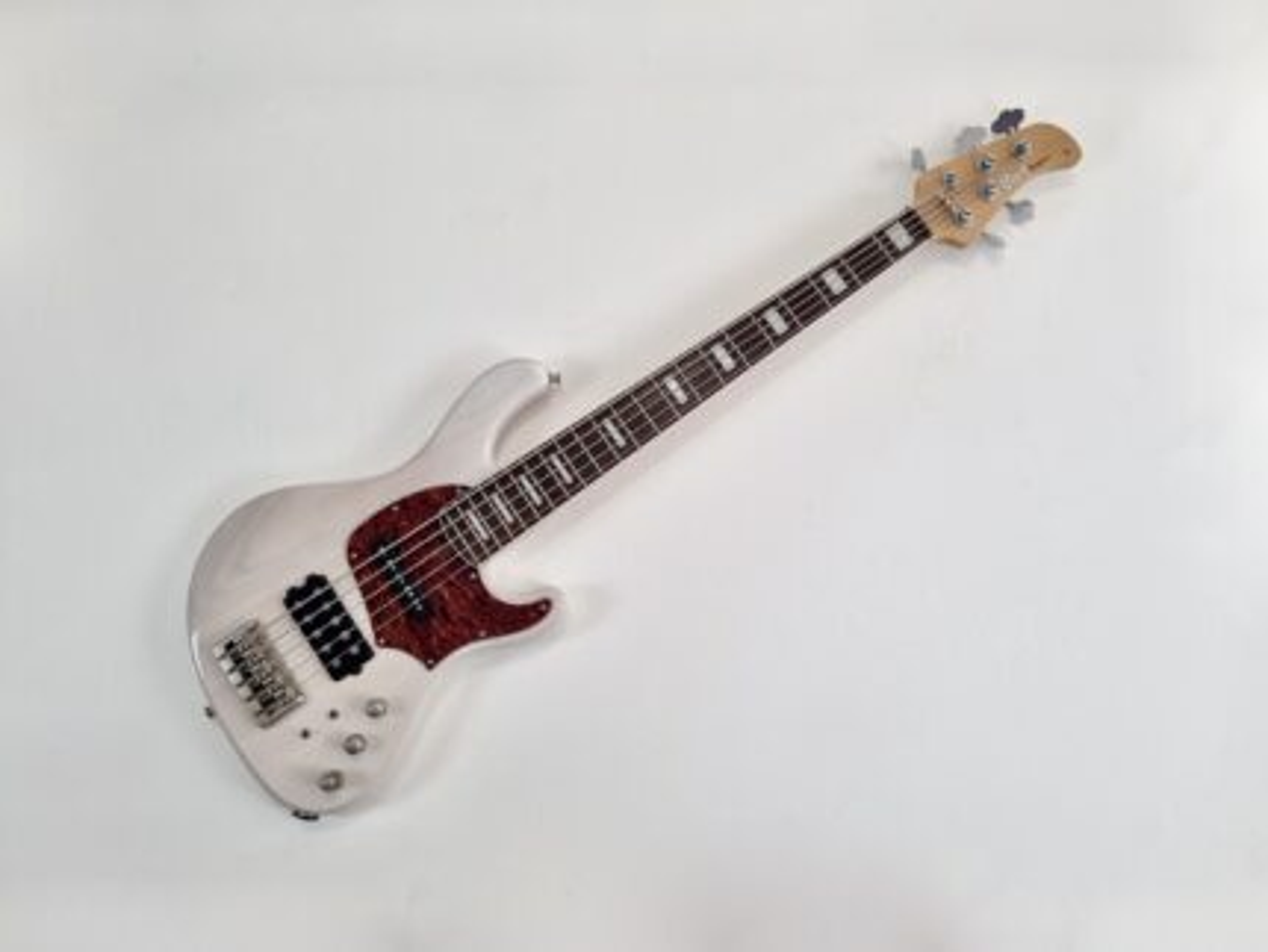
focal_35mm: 26
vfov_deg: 53.1
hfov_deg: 67.3
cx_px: 634
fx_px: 953
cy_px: 476
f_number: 1.8
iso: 64
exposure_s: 1/100
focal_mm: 5.4
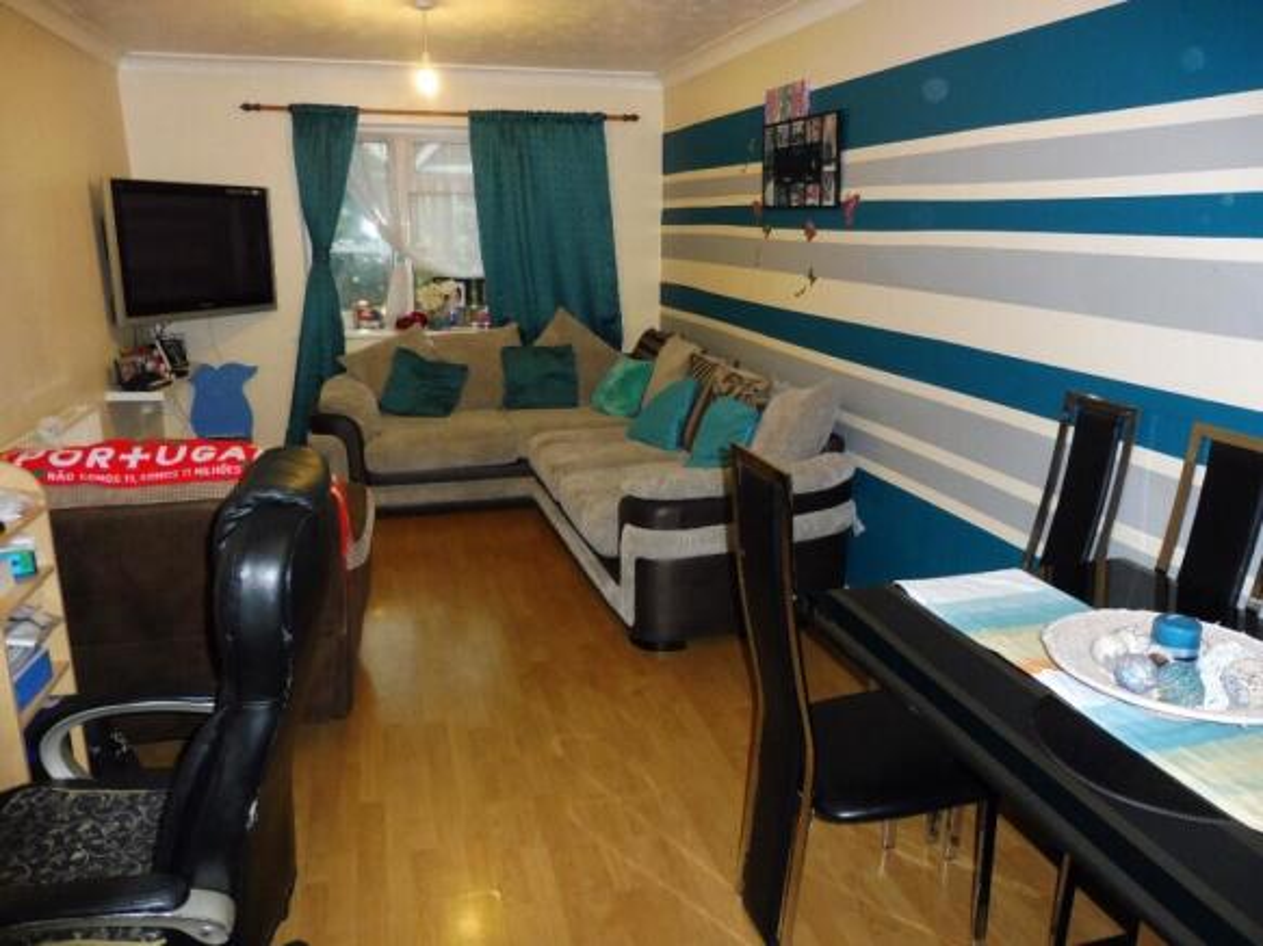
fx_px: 875
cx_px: 632
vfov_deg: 56.8
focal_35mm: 24
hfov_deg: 71.6
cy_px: 473
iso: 400
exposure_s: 1/30
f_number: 3.3
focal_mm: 4.3
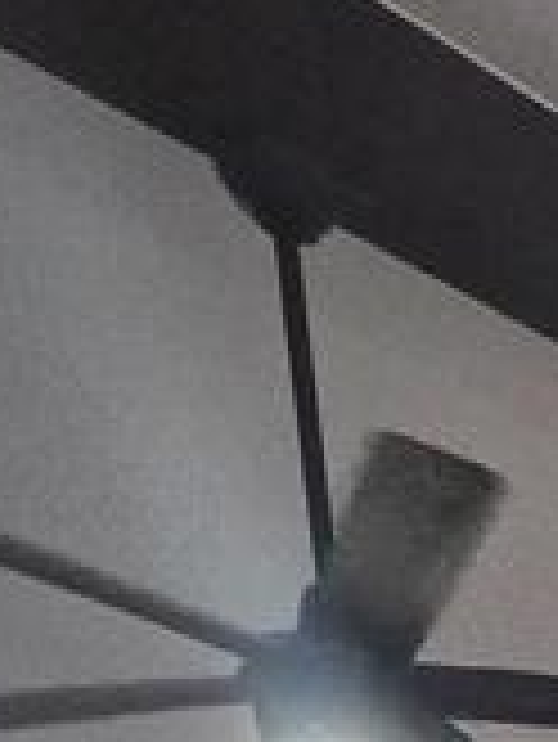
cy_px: 2024
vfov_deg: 12.9
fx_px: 1825
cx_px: 1616
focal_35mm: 85
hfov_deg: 11.4
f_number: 2.2
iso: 500
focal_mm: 2.2
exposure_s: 1/60
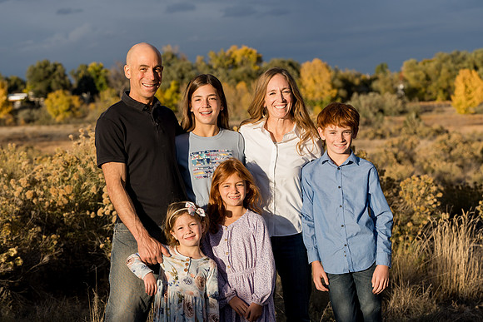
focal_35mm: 104
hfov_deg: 19.6
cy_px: 161
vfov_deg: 13.2
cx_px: 242
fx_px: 1396
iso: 320
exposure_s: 1/320
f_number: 6.3
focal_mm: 104
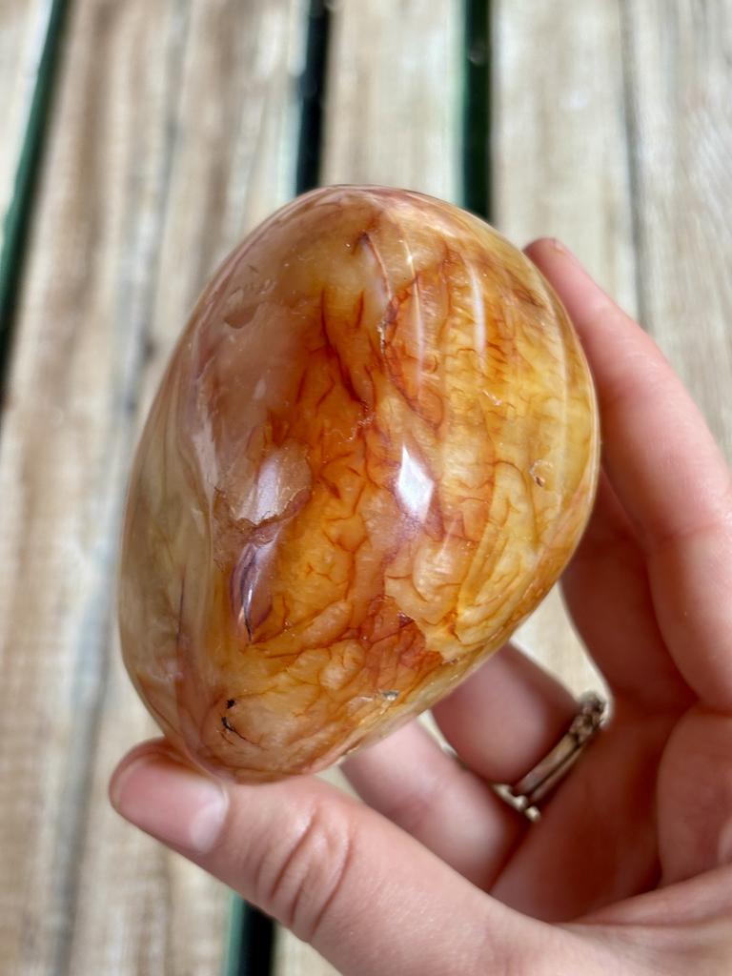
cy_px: 488
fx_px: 1466
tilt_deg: -59.2
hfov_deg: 28.0
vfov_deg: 36.8
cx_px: 366
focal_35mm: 52
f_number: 1.6
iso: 40
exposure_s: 1/50
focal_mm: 5.96
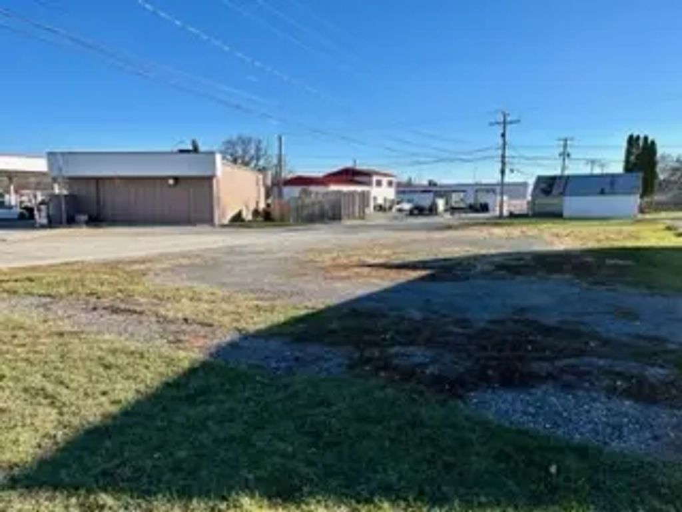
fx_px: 512
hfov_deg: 67.3
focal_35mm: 26
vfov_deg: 53.1
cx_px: 341
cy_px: 256
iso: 50
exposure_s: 1/3257
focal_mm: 5.7
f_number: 1.5
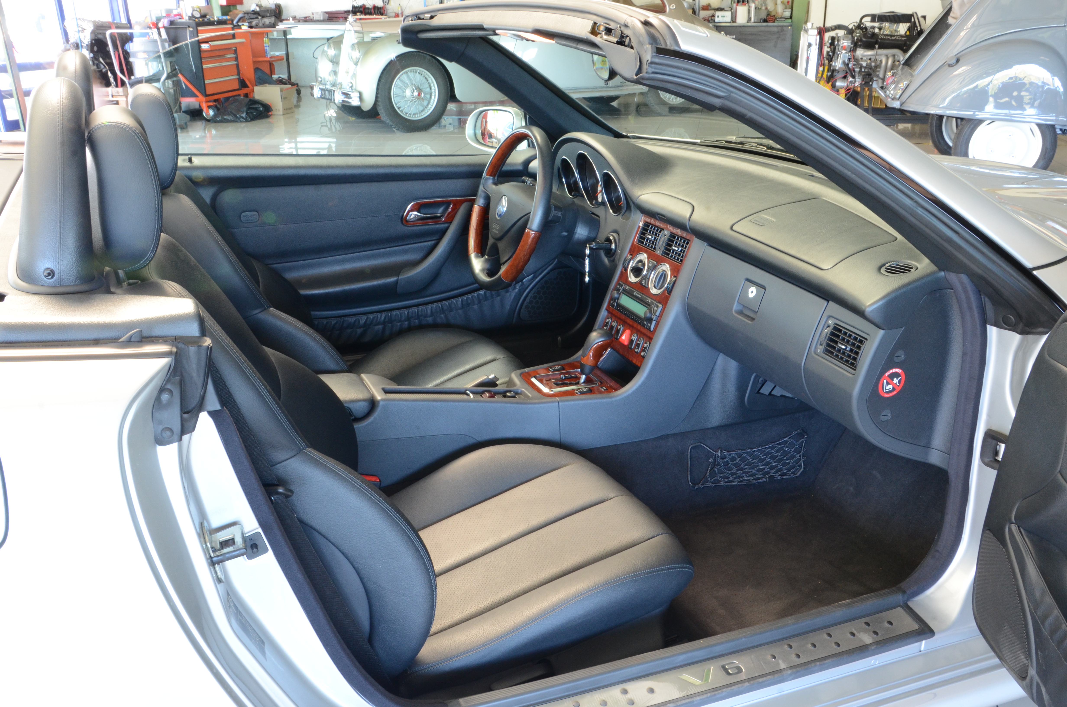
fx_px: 976
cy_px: 354
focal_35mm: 33
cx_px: 534
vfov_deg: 39.8
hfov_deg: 57.3
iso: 800
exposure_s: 2
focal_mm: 22
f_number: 20
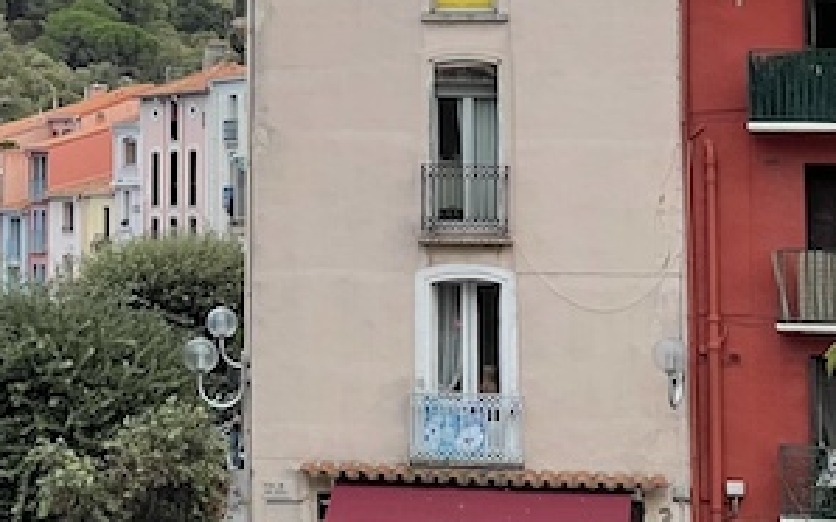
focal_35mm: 148
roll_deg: -0.5
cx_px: 84
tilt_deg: +5.5
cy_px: -118
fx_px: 3371
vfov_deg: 8.7
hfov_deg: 14.0
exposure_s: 1/1170
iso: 25
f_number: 2
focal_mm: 6
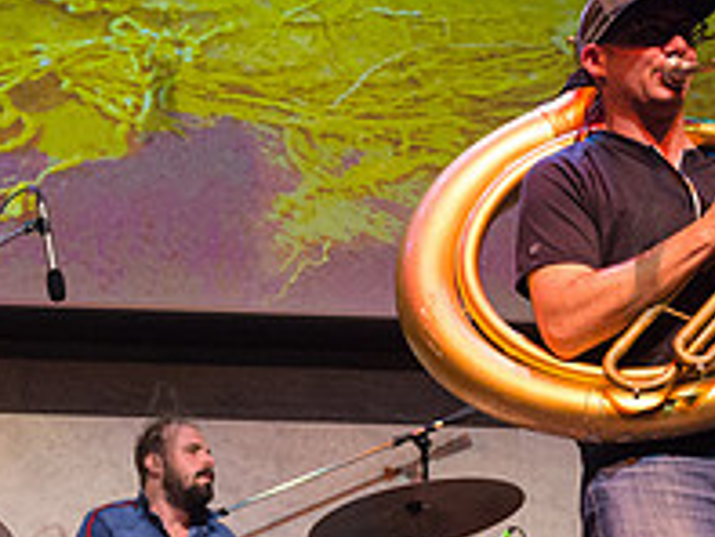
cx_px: 198
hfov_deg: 25.7
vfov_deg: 19.4
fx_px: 1550
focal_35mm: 75
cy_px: 439
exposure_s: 1/500
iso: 3200
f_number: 2.8
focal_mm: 24
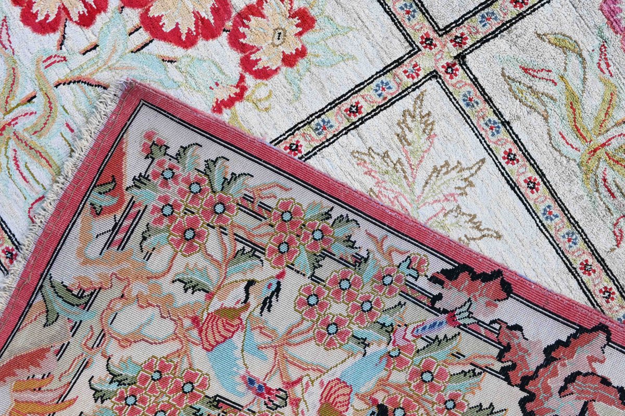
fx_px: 1302
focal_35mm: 75
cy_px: 208
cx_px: 312
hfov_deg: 27.0
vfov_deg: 18.2
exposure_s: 1/160
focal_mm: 50
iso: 400
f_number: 6.3
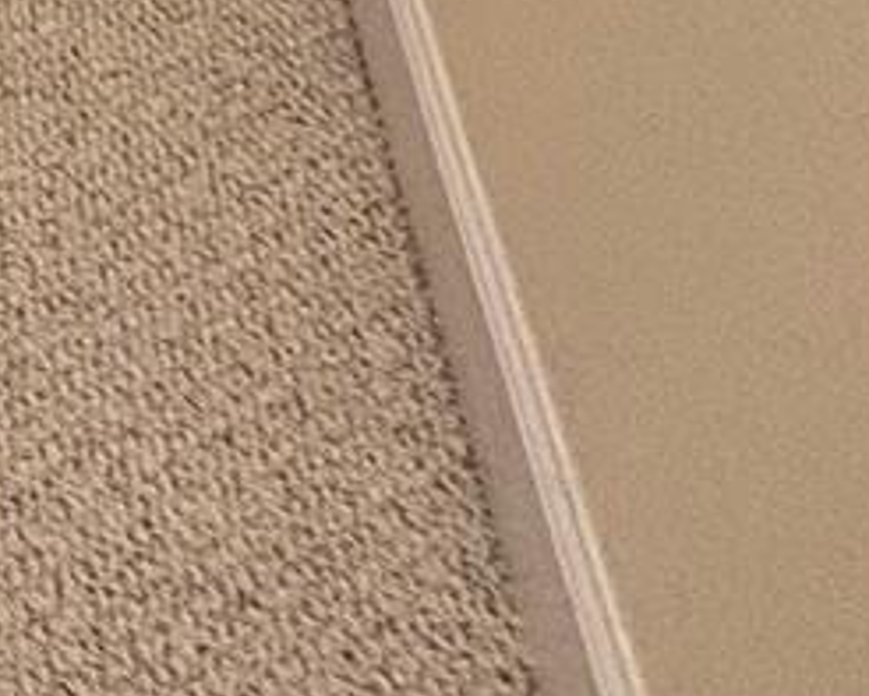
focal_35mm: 89
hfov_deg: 11.2
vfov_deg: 13.9
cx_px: -1795
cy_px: -791
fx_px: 2290
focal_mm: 2.22
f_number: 2.2
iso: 200
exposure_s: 1/60
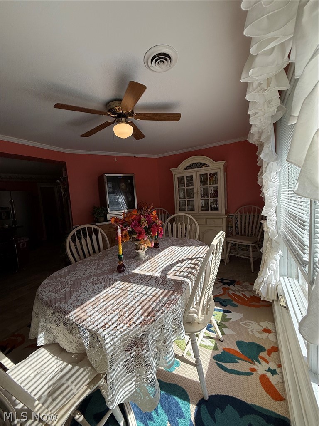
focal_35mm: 14
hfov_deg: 85.7
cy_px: 213
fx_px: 172
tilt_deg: -4.1
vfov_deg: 102.1
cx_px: 160
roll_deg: +3.0
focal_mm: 2.22
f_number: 2.2
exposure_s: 1/820
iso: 50
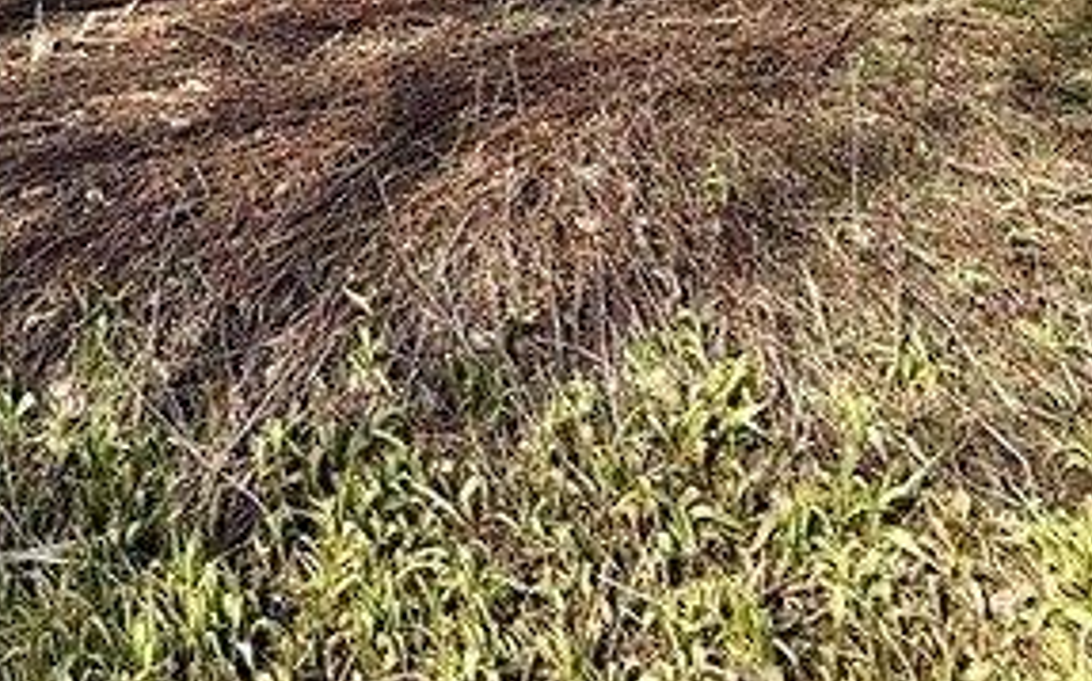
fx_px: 1576
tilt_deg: +0.6
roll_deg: +3.1
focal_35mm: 53
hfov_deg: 31.5
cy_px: -632
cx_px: -240
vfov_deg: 18.0
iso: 50
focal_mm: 2.22
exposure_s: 1/1464
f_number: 2.2
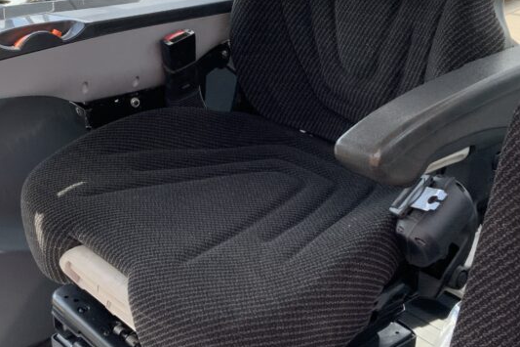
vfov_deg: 23.3
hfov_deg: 34.5
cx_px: 264
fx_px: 837
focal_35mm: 58
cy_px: 122
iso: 16
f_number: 1.8
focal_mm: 3
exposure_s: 1/281
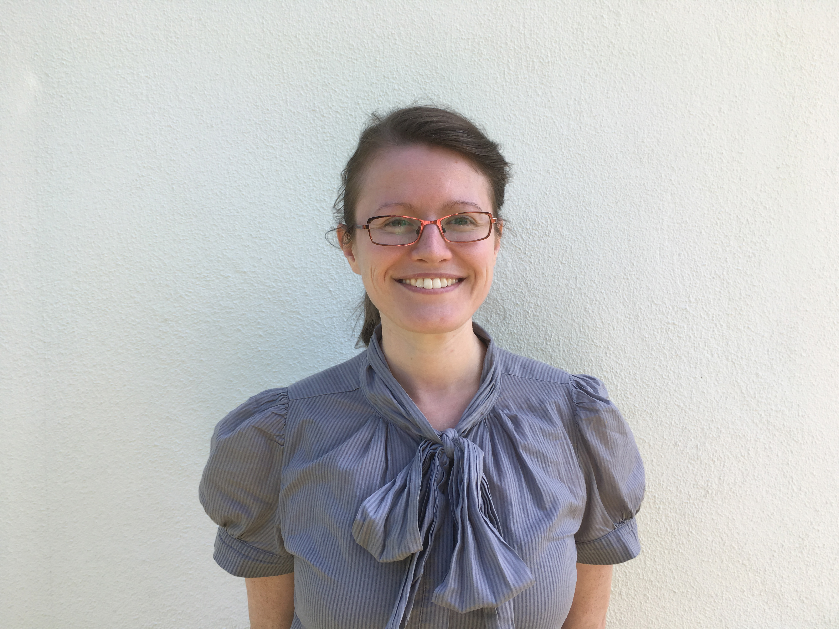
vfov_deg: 48.2
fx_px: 703
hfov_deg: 61.7
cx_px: 420
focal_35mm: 29
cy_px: 314
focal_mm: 4.15
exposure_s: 1/305
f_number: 2.2
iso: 25
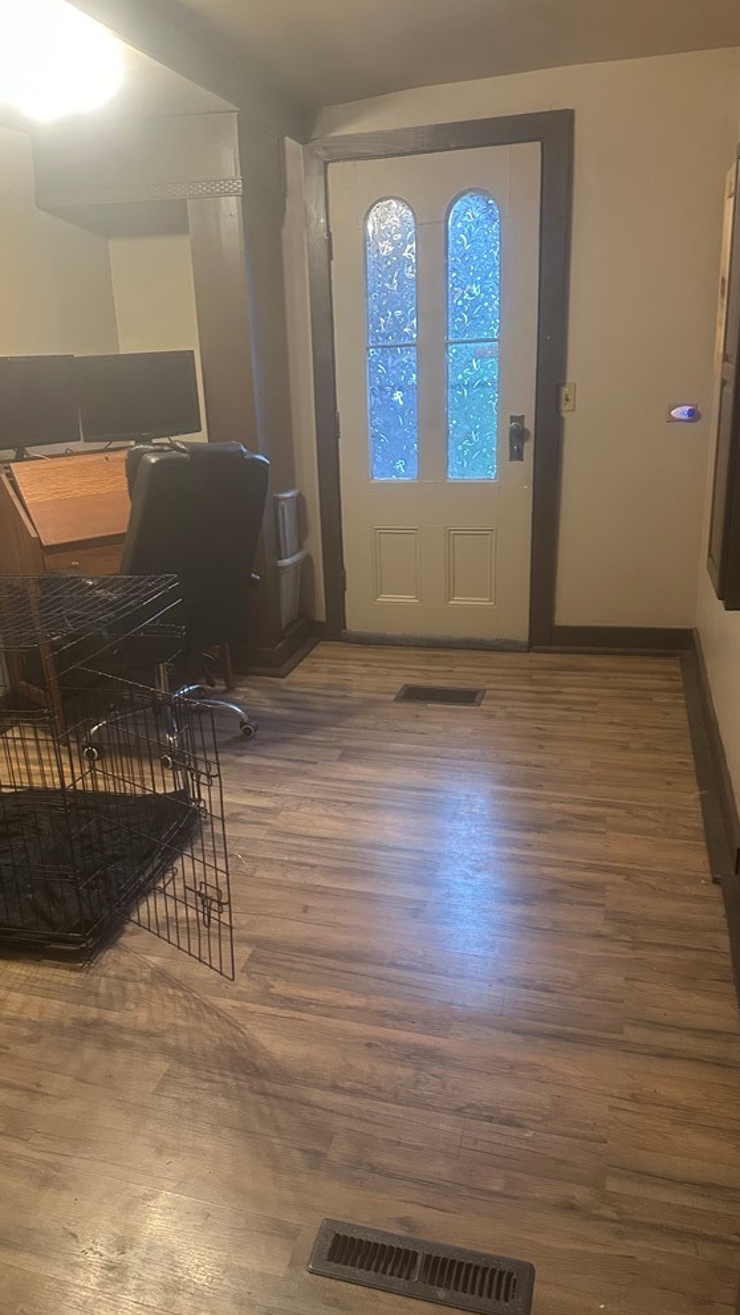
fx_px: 942
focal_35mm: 27
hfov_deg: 42.9
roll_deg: +1.8
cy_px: 640
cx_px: 346
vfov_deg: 69.8
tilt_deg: -17.2
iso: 500
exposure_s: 1/60
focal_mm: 6.86
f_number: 1.78
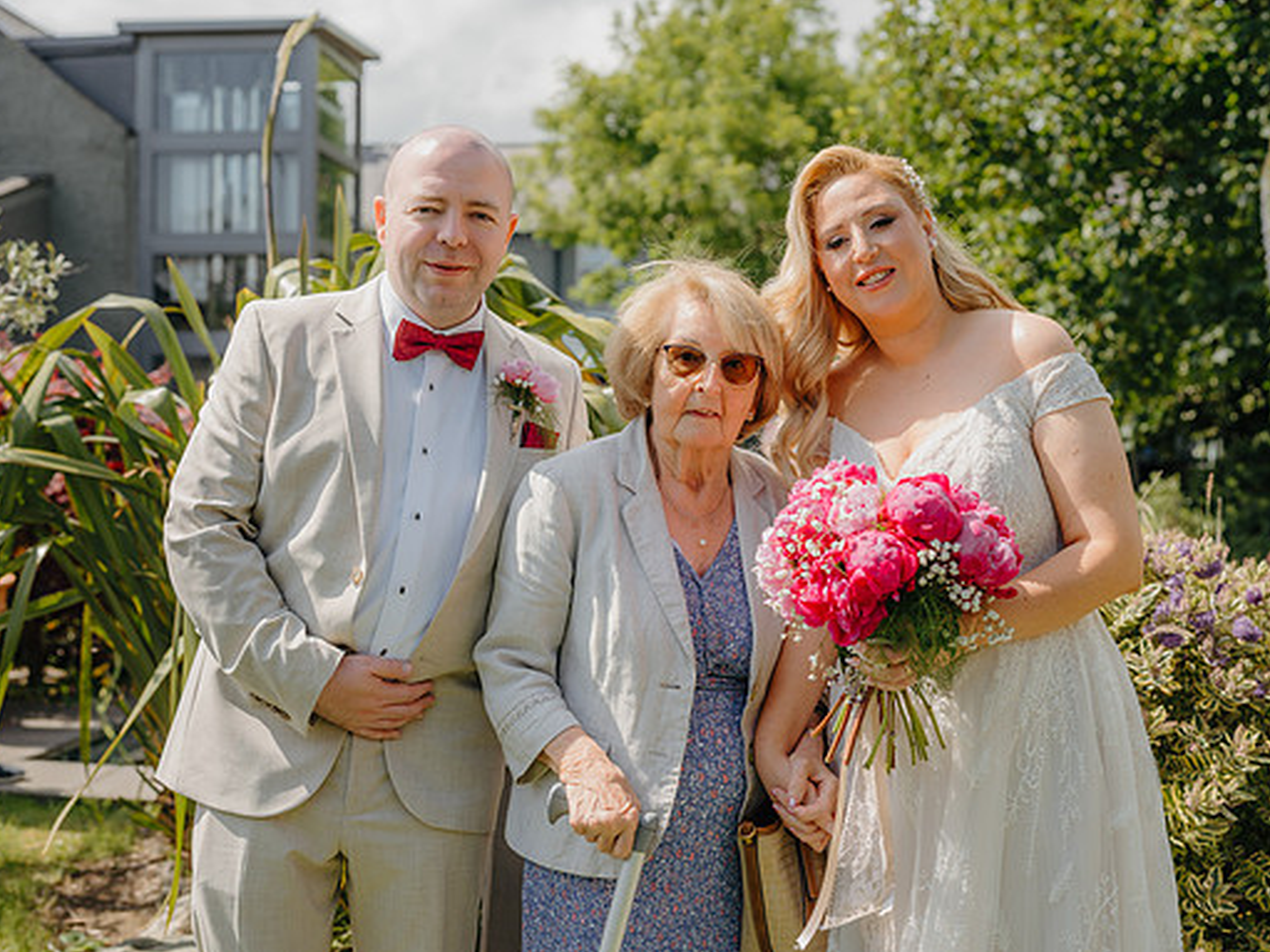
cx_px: 648
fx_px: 1541
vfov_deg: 34.3
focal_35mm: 42
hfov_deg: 44.8
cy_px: 476
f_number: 2.8
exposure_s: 1/1250
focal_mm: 35
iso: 100
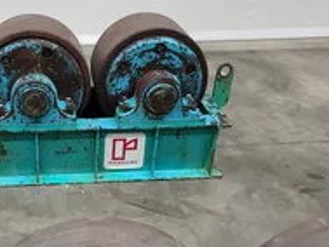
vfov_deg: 27.5
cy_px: 150
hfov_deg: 35.4
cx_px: 85
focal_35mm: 53
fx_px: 504
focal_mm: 7
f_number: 1.8
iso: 250
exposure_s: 1/40
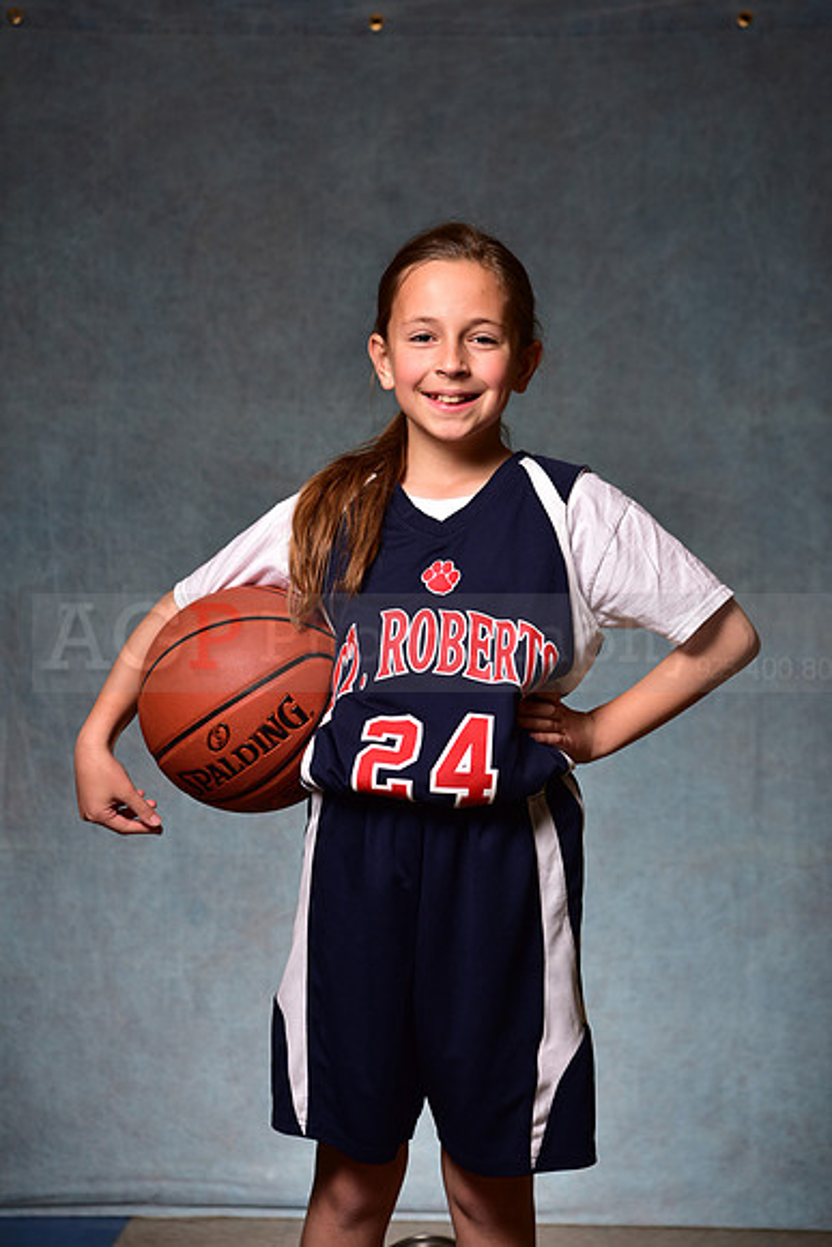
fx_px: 2425
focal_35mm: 70
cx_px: 416
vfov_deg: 28.8
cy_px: 624
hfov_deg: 19.5
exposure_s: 1/200
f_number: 5
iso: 100
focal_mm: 70
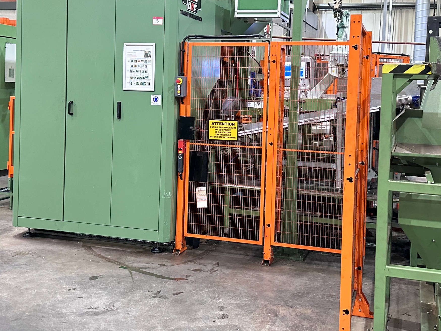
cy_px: 114
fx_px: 573
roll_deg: -2.1
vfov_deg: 32.0
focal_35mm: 45
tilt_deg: -2.8
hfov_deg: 42.1
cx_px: 222
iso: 500
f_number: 1.78
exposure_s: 1/50
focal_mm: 6.86
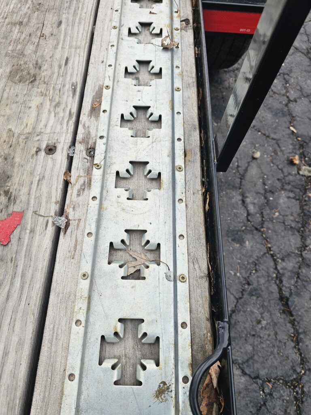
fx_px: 276
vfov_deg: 73.9
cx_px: 156
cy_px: 208
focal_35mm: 23
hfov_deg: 58.9
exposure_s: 1/237
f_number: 1.7
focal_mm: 6.3
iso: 10
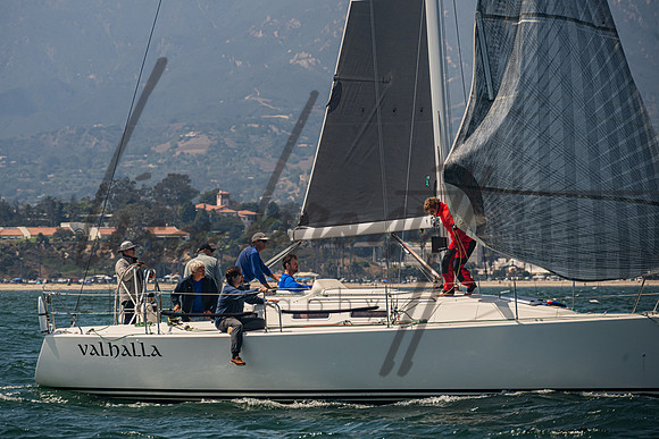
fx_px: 6096
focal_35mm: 333
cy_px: 189
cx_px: 262
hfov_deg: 6.2
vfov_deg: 4.1
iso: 400
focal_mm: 270
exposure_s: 1/2000
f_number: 8
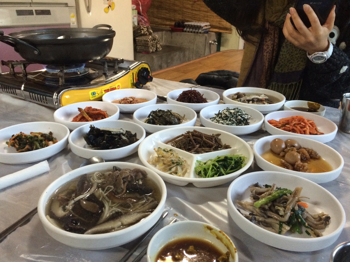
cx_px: 175
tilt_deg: -23.7
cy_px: 131
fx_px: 293
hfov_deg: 61.7
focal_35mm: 29
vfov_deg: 48.2
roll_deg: +1.0
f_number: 2.2
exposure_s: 1/30
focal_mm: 4.15
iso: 160
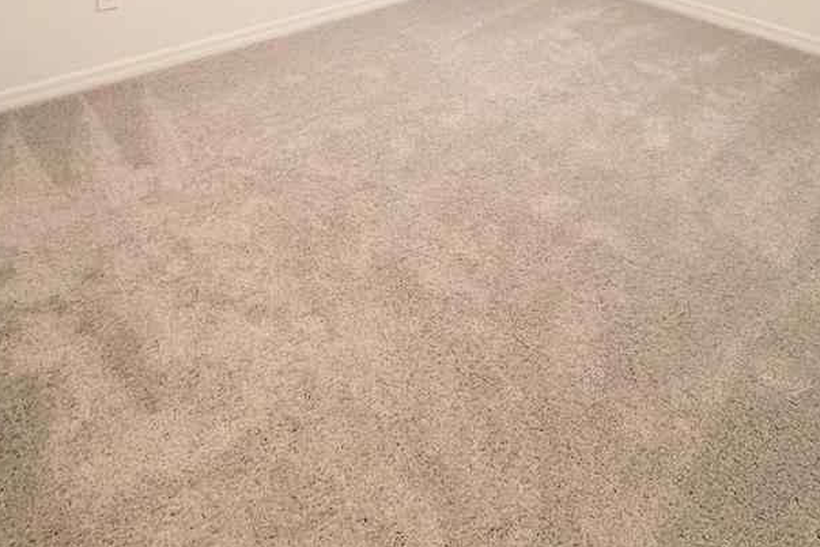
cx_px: 443
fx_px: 661
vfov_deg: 32.6
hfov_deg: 63.6
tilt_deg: -3.6
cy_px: -178
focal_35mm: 29
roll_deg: +0.7
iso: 200
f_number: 2.2
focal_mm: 2.22
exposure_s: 1/60
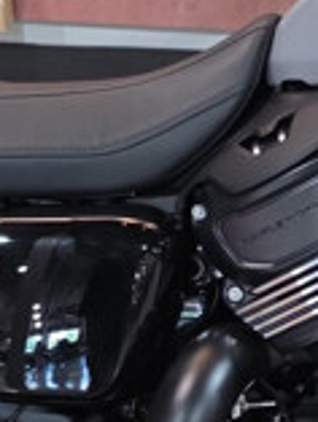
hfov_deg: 9.4
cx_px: 357
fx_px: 1908
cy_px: 411
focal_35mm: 156
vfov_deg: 12.5
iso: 1250
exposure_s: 1/120
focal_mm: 6.3
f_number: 1.7
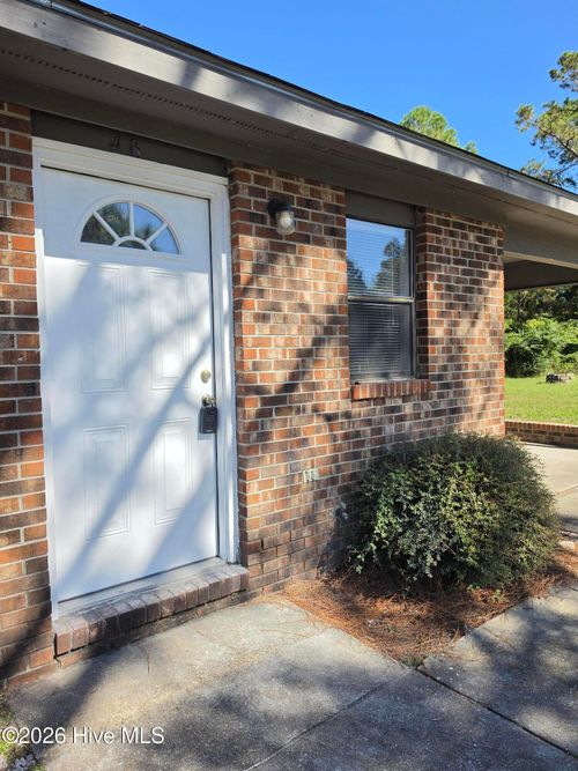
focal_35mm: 23
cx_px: 289
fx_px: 512
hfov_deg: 58.9
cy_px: 386
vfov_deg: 73.9
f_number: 1.4
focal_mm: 6.5
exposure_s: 1/4764
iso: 64
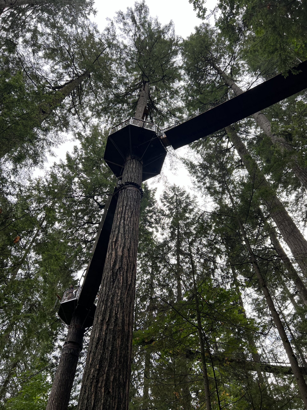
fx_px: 307
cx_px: 154
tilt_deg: +59.0
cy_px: 205
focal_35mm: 26
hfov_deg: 53.1
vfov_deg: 67.3
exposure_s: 1/509
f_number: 1.5
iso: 50
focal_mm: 5.7
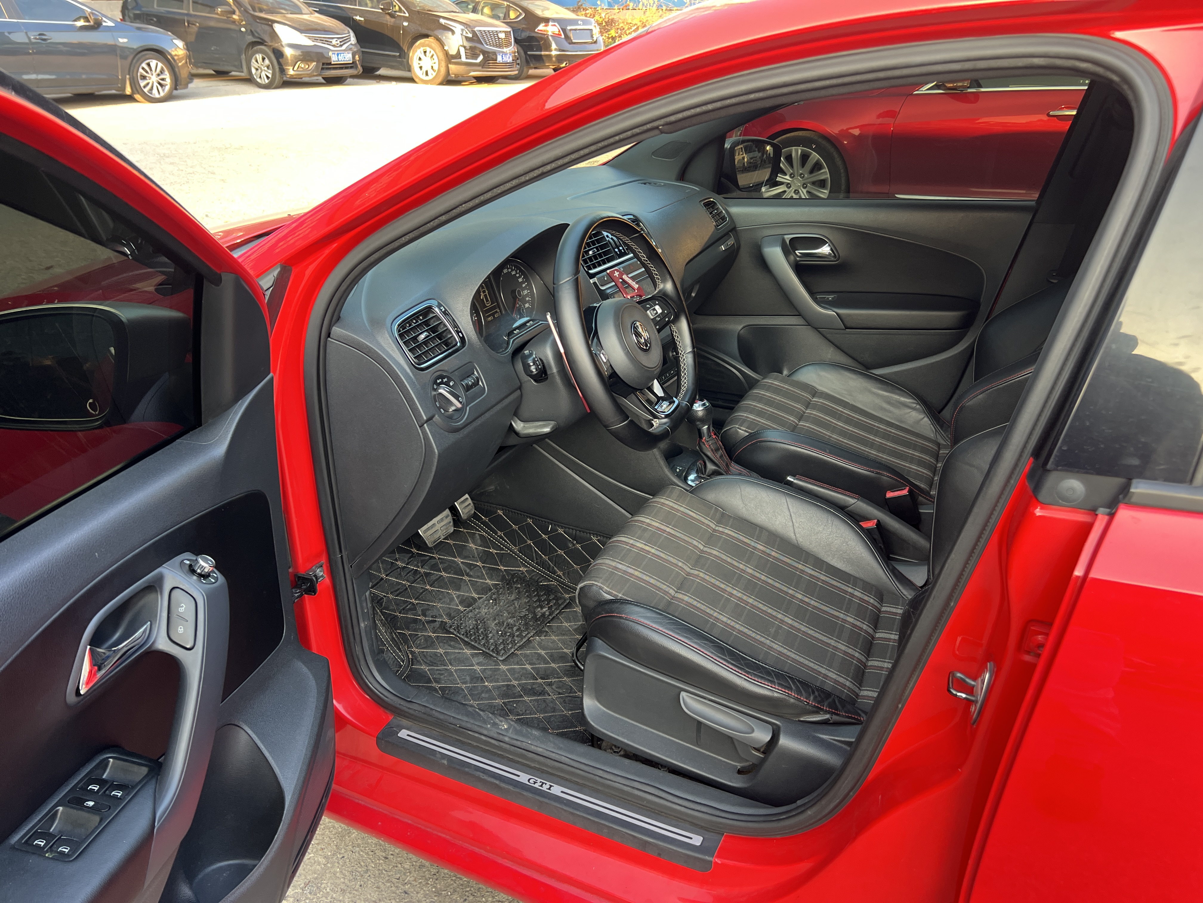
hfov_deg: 67.3
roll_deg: -0.2
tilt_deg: -25.2
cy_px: 452
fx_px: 904
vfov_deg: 53.1
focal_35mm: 26
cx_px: 602
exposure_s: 1/121
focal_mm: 5.7
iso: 125
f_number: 1.5
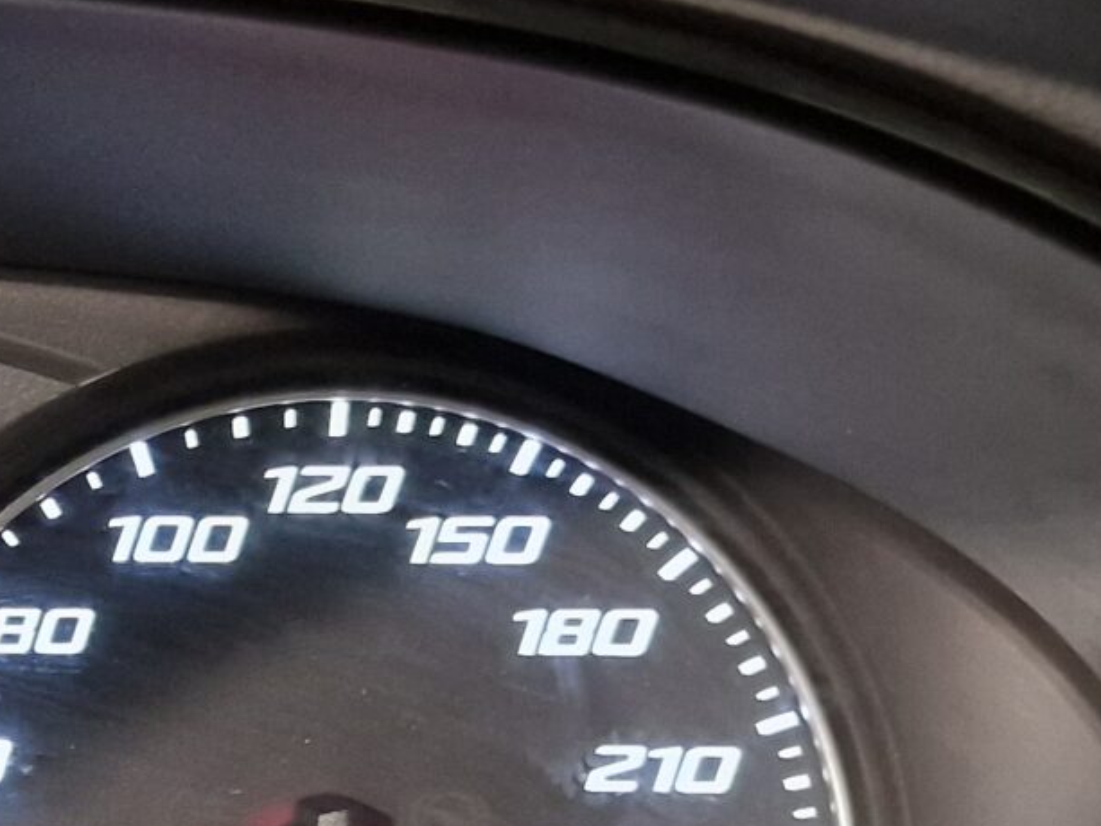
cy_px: 821
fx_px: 3054
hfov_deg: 17.9
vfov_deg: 15.1
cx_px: -629
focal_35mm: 96
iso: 400
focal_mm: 6.4
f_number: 1.8
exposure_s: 1/25
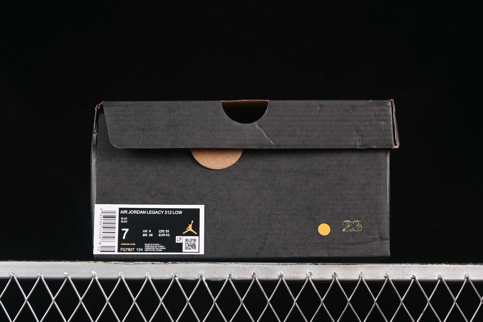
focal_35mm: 75
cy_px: 161
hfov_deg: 27.0
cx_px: 242
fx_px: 1006
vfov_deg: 18.2
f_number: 6.3
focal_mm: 50
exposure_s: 1/60
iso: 160
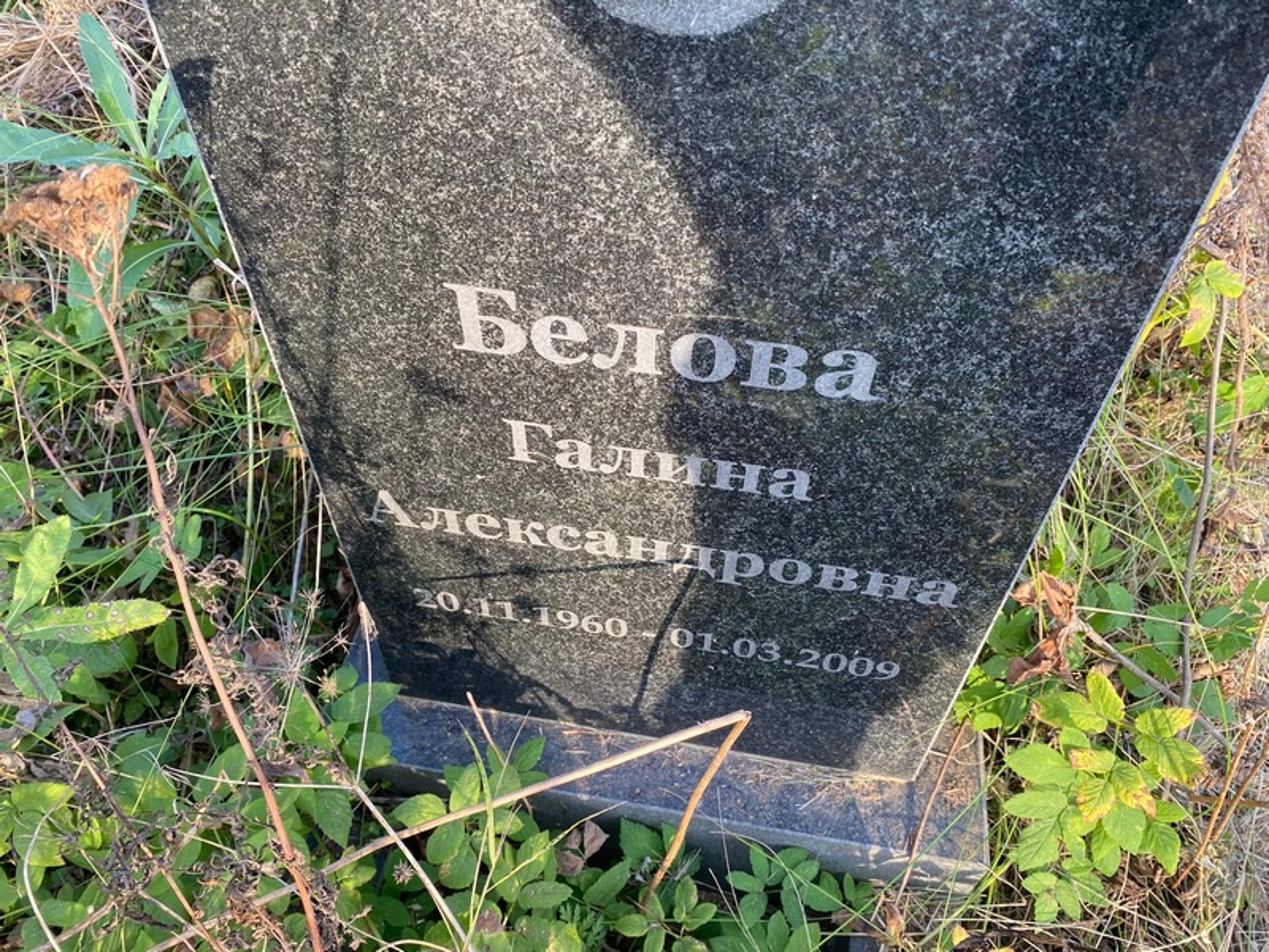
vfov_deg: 53.1
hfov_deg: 67.3
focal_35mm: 26
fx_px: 953
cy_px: 476
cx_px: 634
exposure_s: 1/122
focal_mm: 4.25
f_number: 1.8
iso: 50
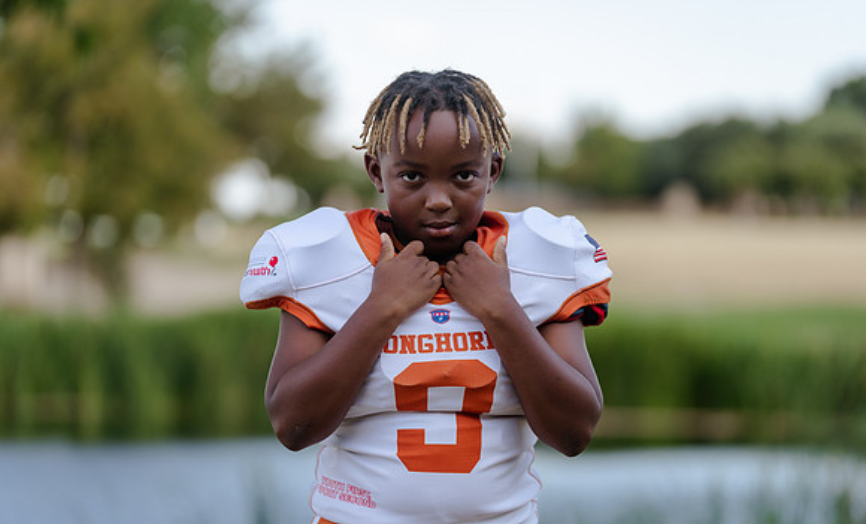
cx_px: 450
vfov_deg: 8.7
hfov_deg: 14.3
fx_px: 3450
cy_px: 300
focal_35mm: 147
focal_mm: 138
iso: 125
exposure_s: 1/320
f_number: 3.2
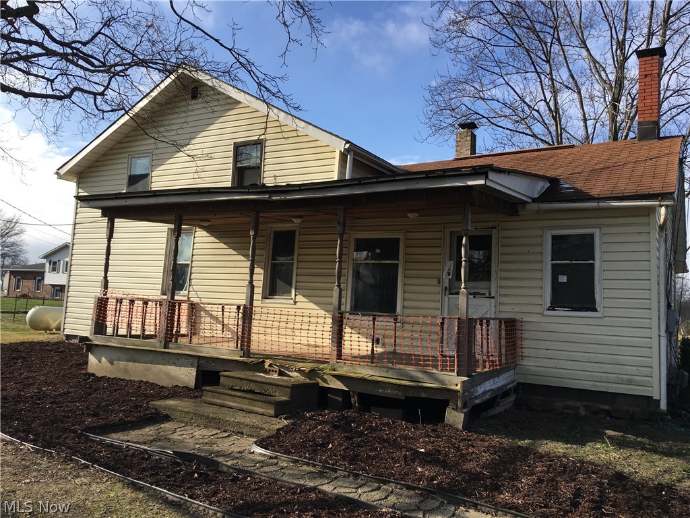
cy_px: 259
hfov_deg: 61.7
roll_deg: -1.0
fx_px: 578
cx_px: 345
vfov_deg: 48.2
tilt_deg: +10.5
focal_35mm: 29
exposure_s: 1/1183
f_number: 2.2
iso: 25
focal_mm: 4.15
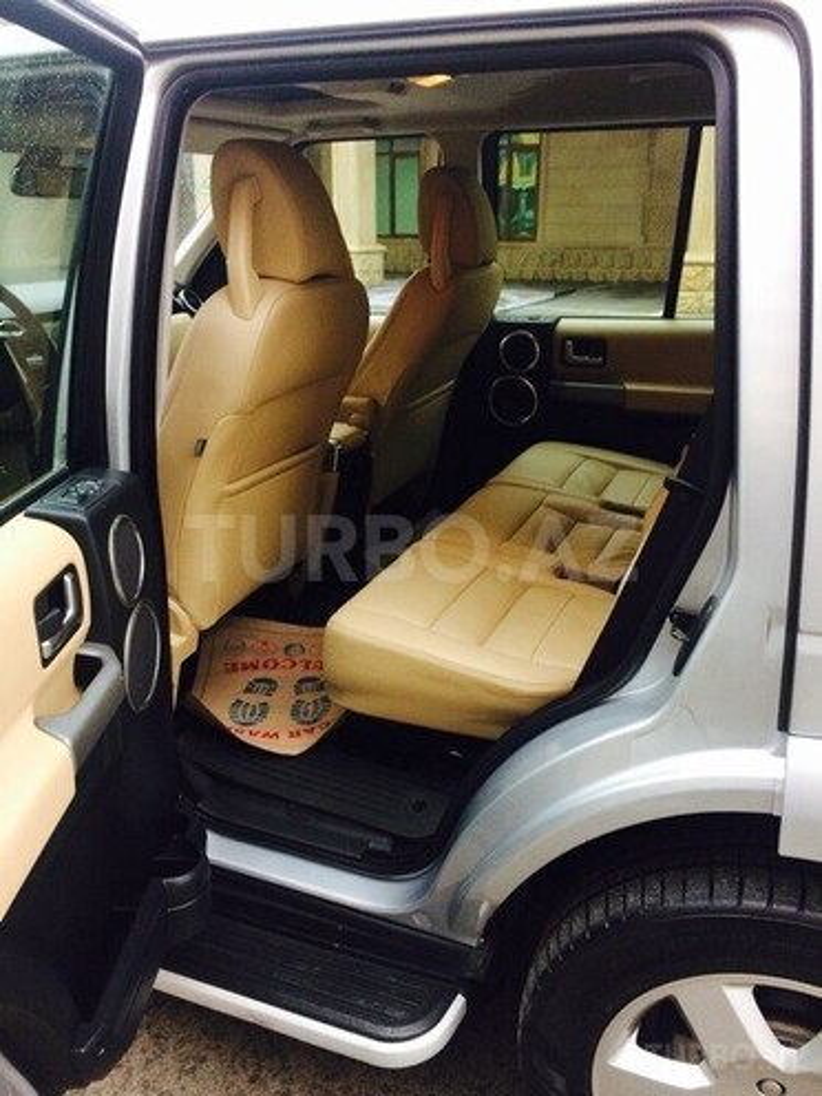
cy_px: 548
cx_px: 411
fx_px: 918
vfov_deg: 61.7
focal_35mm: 29
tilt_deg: -18.5
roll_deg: +1.3
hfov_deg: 48.2
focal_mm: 4.15
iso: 80
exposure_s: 1/33
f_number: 2.2
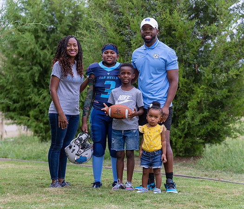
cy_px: 104
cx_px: 121
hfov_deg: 17.3
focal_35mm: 108
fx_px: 802
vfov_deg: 14.9
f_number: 3.5
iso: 640
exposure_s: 1/320
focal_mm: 92
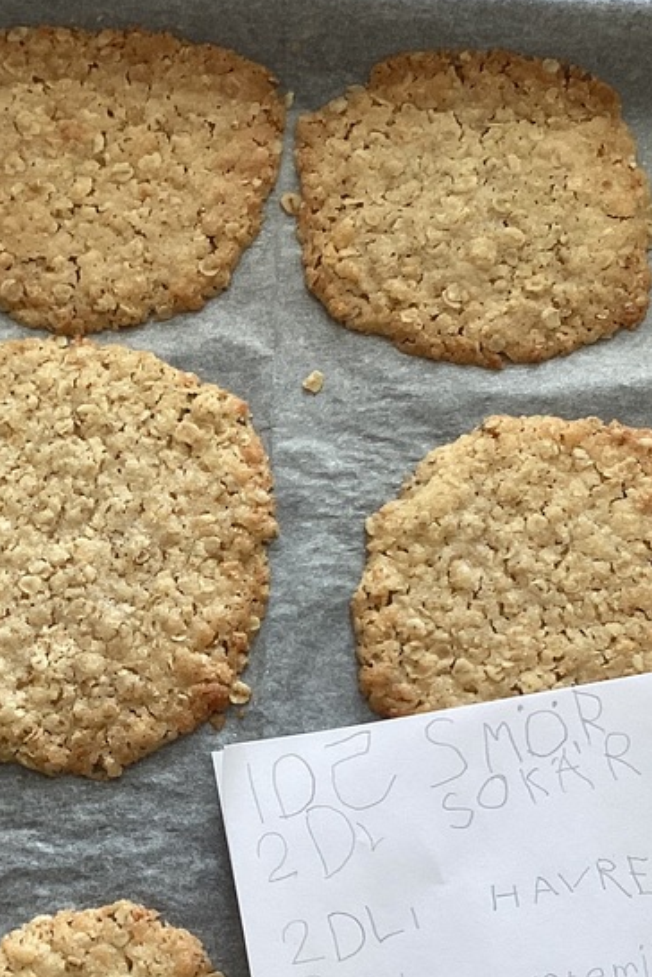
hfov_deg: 21.6
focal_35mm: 63
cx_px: 322
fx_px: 1711
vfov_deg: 31.5
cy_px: 694
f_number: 2.4
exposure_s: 1/50
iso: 64
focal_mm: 3.3
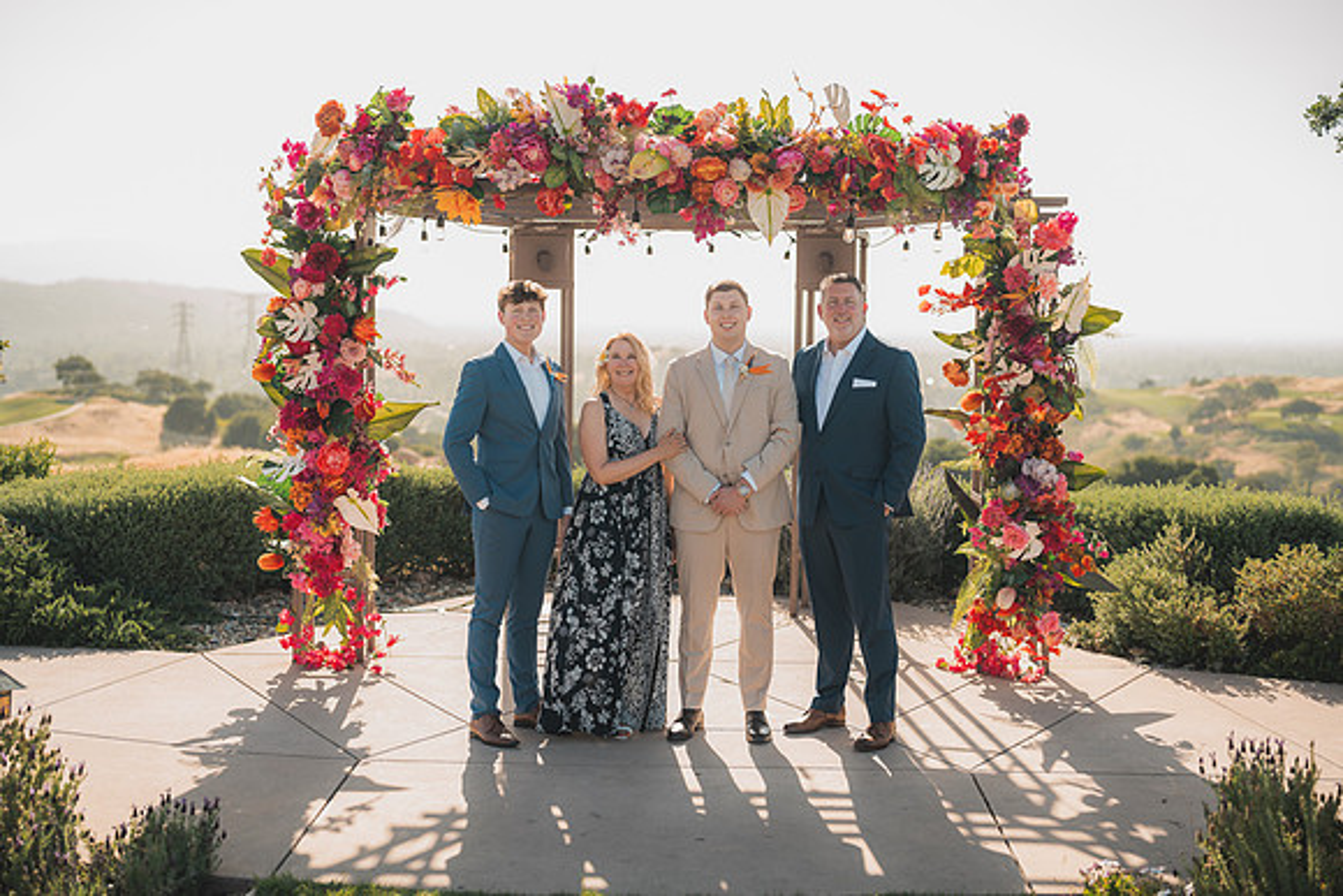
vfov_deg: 27.0
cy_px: 448
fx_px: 1866
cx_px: 672
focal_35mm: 50
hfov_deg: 39.6
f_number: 2
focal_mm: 50
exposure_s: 1/1000
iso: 50
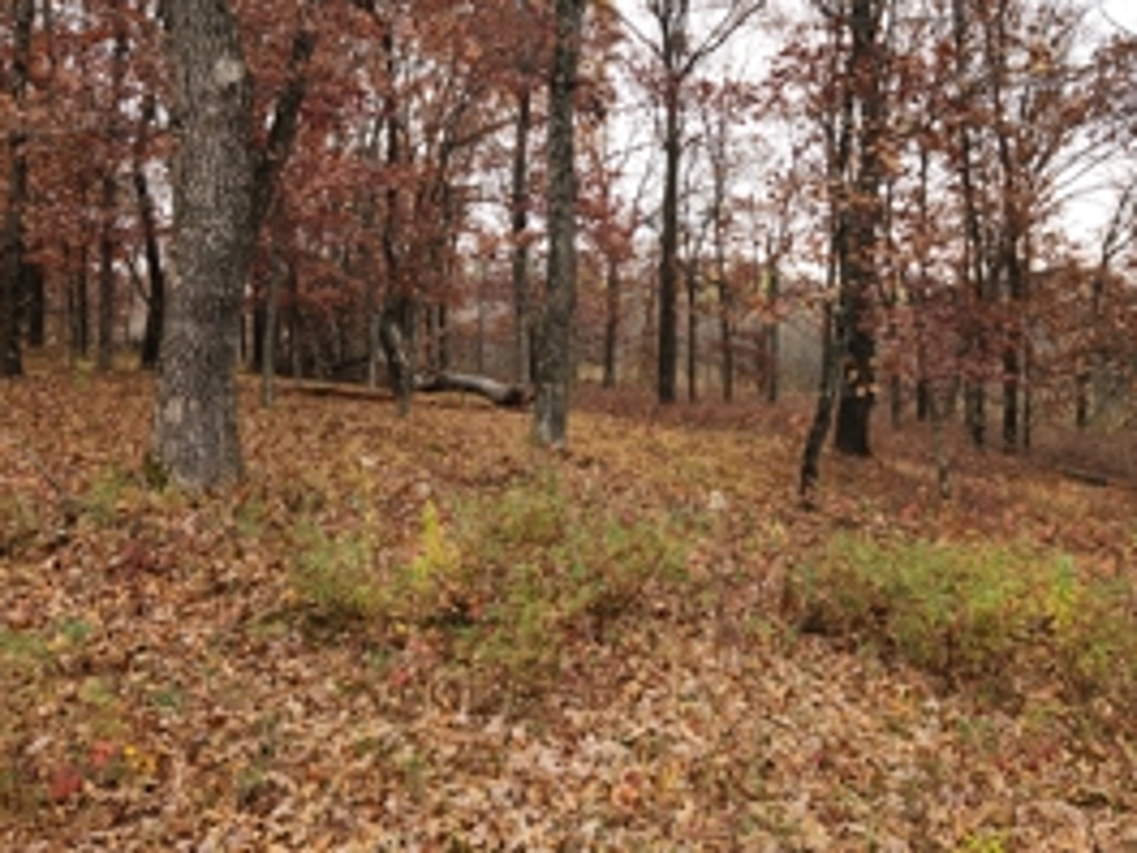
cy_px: 330
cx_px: 631
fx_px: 1051
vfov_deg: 43.9
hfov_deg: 56.7
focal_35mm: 32
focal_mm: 5.4
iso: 20
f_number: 1.8
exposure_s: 1/314
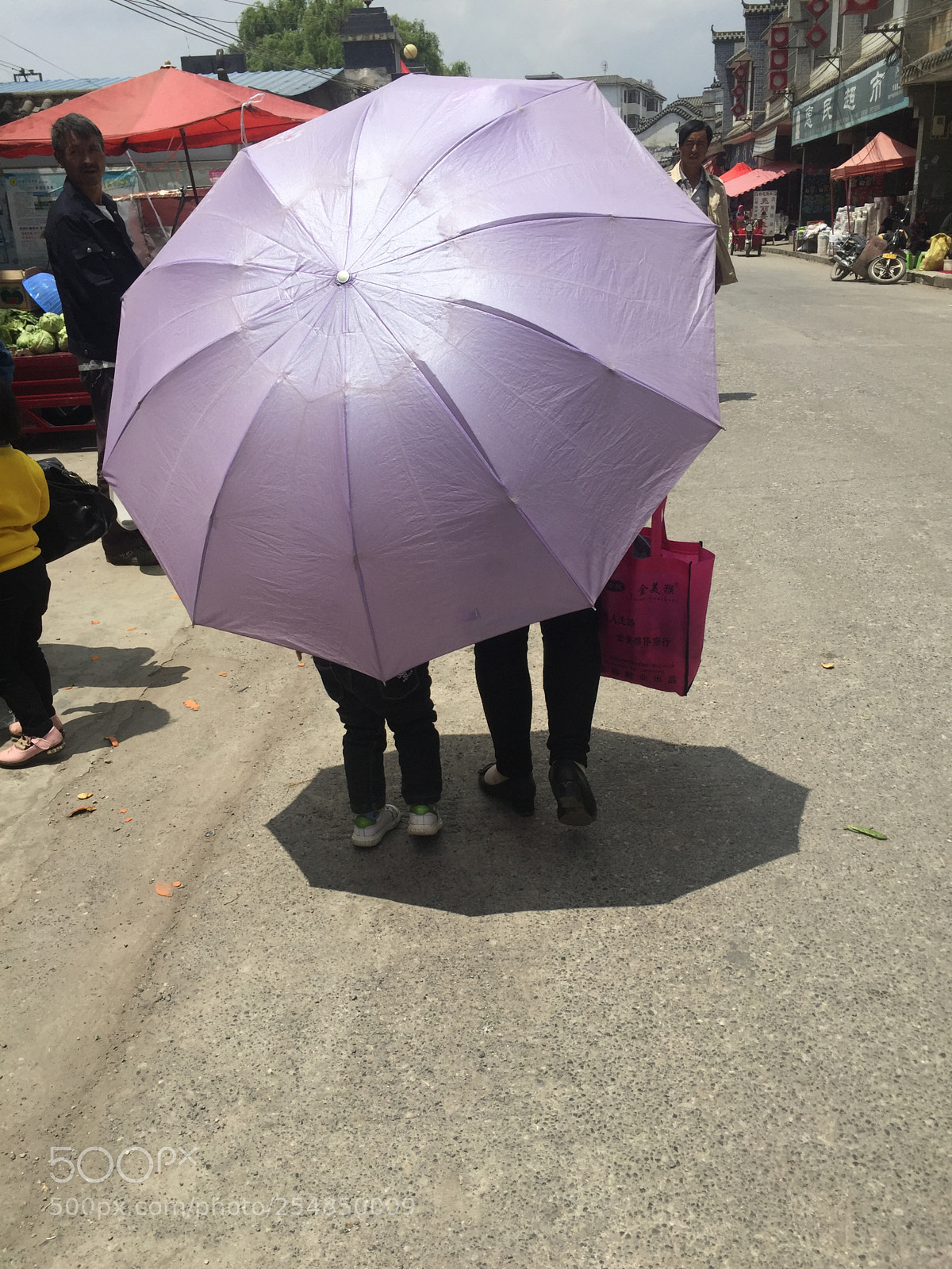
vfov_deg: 61.7
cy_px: 634
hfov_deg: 48.2
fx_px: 1063
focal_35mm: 29
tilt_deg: -20.0
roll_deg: +1.9
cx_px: 476
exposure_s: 1/3968
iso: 32
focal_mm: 4.15
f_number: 2.2
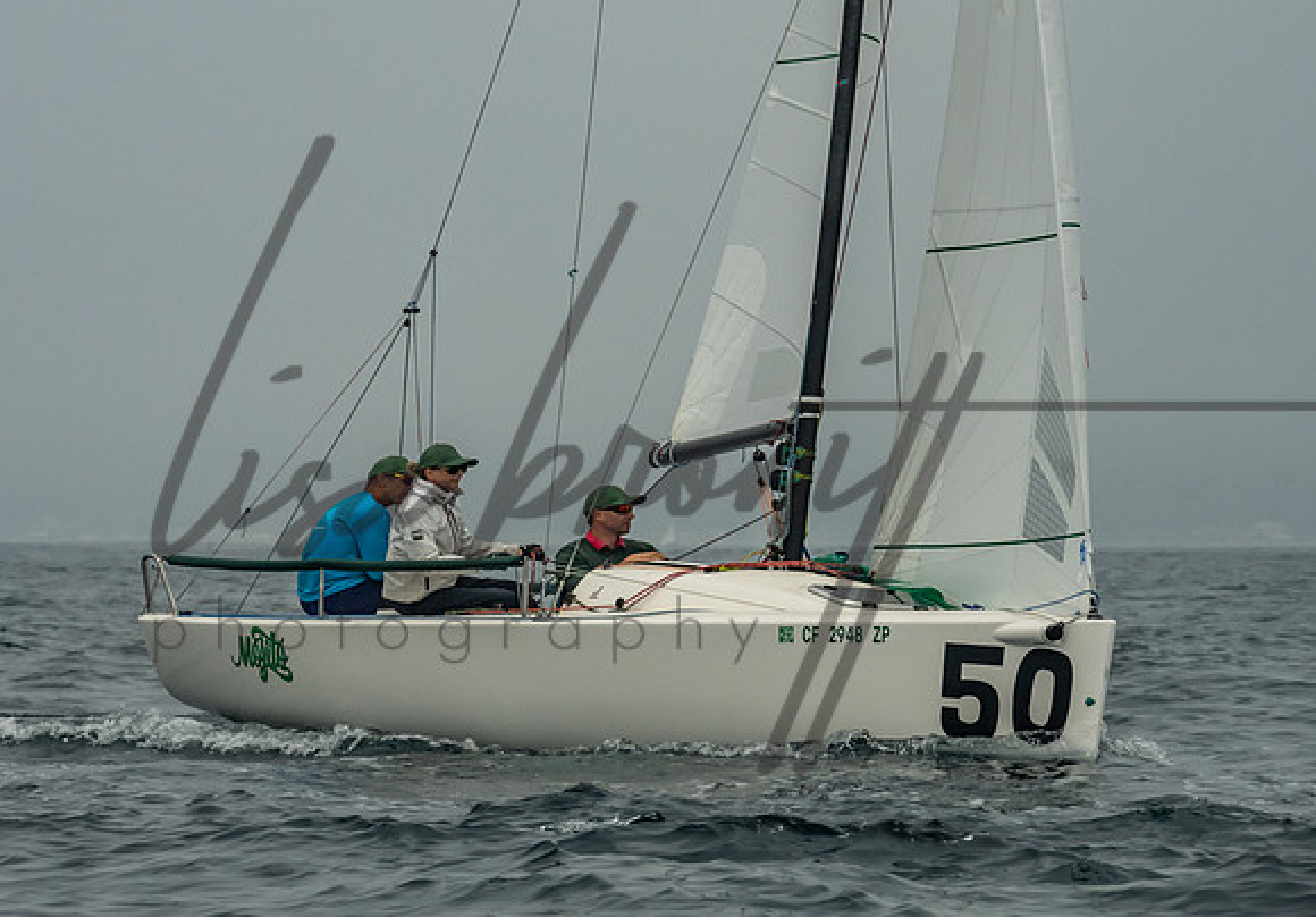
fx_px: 7161
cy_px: 331
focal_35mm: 193
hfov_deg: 10.5
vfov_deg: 7.3
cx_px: 481
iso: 800
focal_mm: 140
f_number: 9
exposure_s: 1/3200
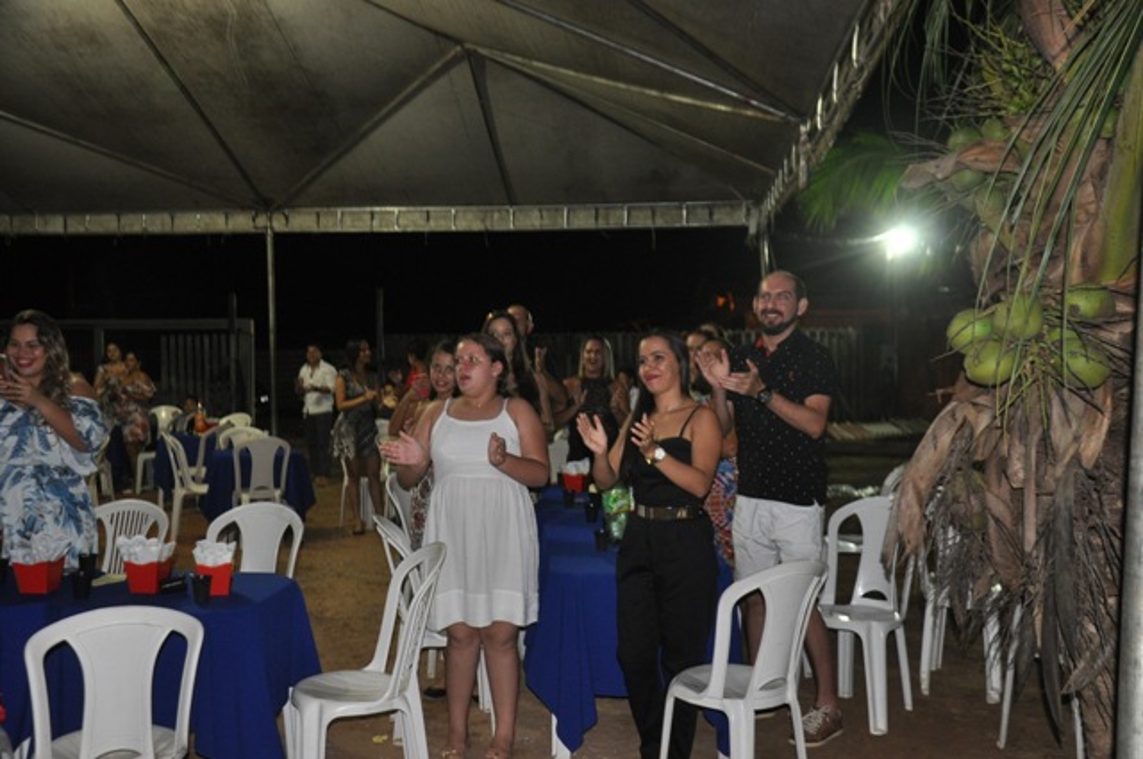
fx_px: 1189
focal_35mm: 38
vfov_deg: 35.4
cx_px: 572
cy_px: 380
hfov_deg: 51.3
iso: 800
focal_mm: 25
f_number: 4
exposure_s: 1/80
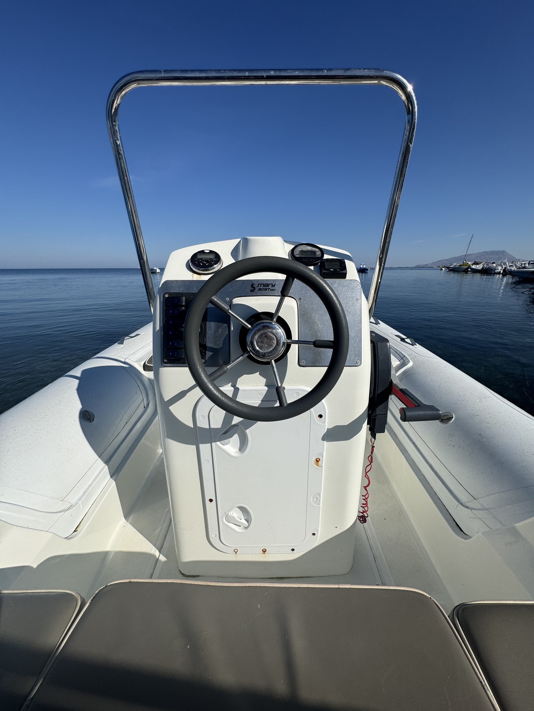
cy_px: 356
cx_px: 267
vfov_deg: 102.1
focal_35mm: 14
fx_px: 288
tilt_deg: -17.0
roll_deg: +0.1
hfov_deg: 85.7
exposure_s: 1/3717
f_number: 2.2
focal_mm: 2.22
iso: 32
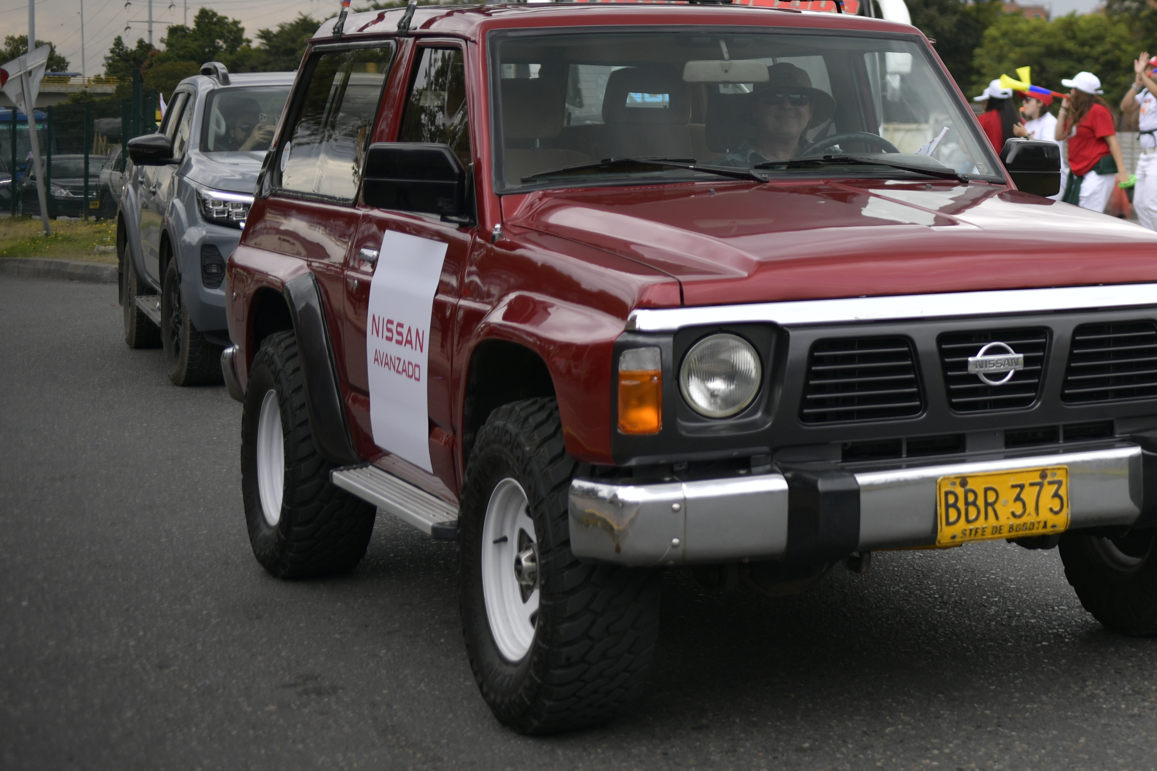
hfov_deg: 24.5
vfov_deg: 17.8
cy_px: 130
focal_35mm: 76
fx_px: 2442
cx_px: 1334
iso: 64
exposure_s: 1/2500
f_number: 1.8
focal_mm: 32
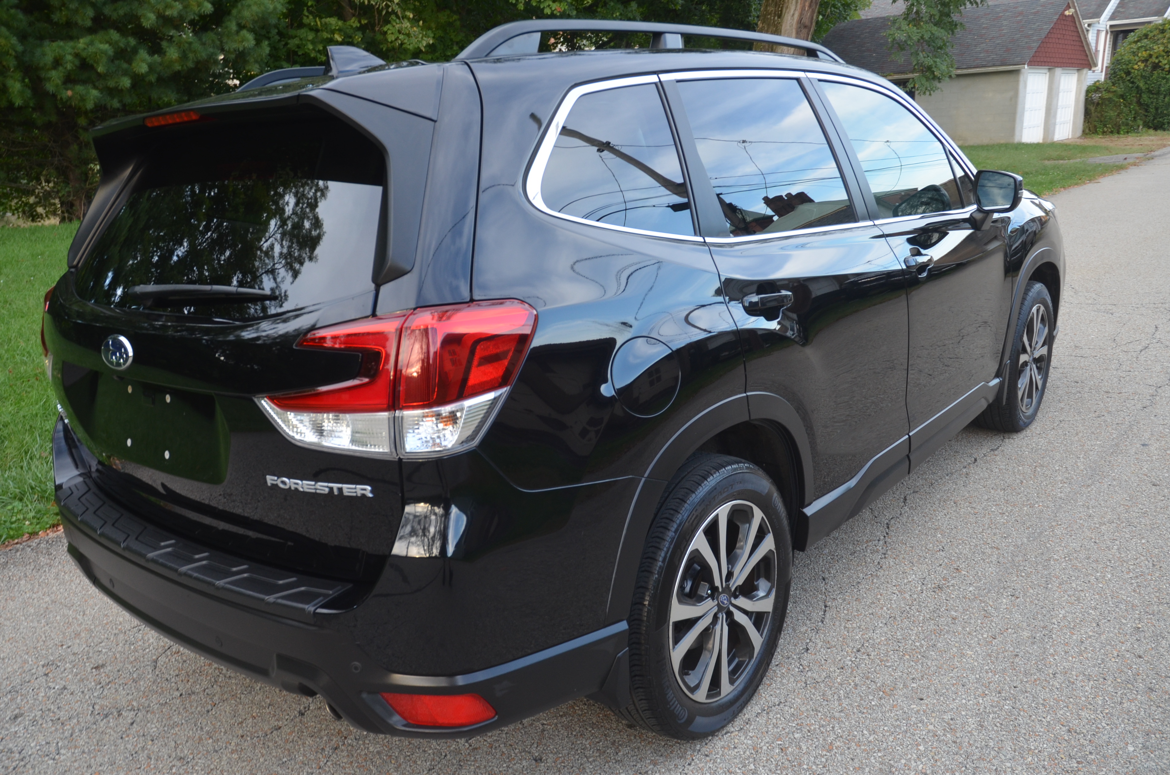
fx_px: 876
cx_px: 585
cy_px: 388
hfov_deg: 67.5
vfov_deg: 47.7
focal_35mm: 27
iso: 400
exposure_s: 1/80
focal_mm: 18
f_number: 4.5
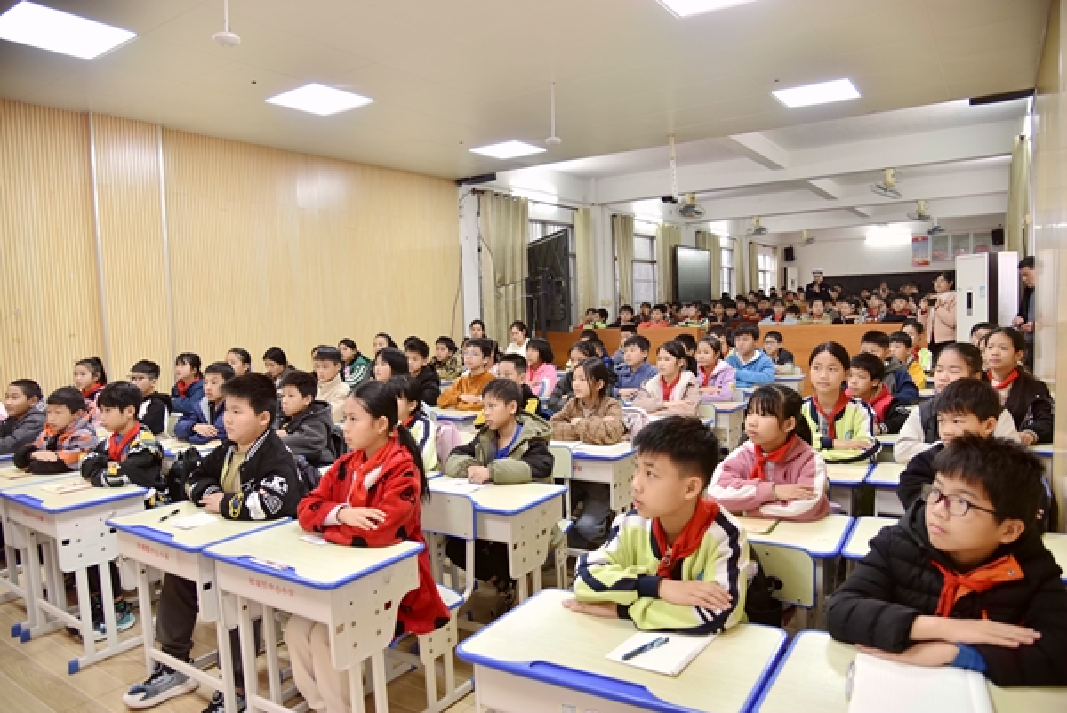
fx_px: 712
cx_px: 534
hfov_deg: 73.7
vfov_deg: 53.2
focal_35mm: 24
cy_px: 356
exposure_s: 1/60
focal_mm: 24
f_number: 4
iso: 450
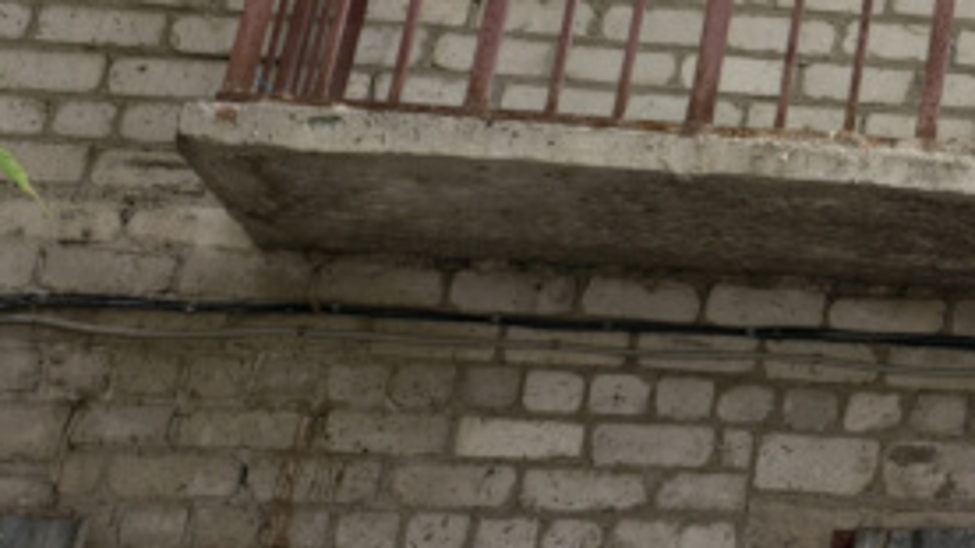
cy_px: -387
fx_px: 2584
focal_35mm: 100
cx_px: 1720
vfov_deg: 11.4
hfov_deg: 17.6
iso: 72
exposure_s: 1/267
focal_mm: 6.54
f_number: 1.57
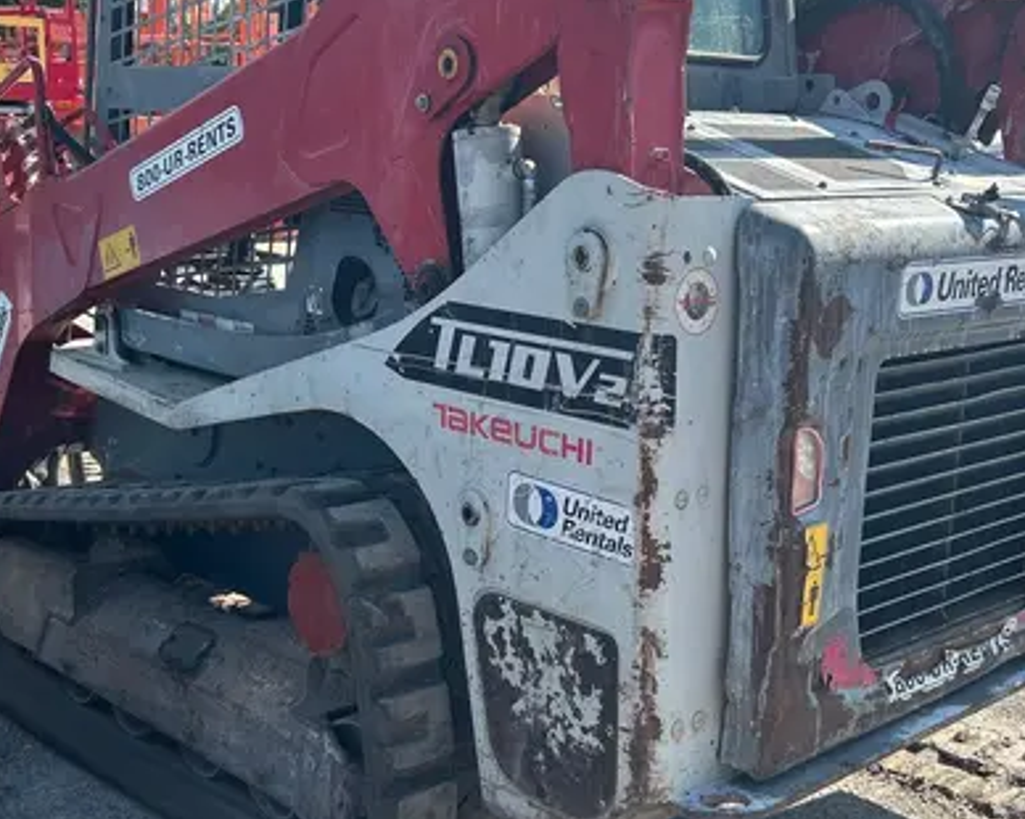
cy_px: 453
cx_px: 549
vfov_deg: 31.4
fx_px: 1455
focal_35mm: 48
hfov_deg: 38.8
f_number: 1.5
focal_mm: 5.7
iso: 50
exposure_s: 1/2045
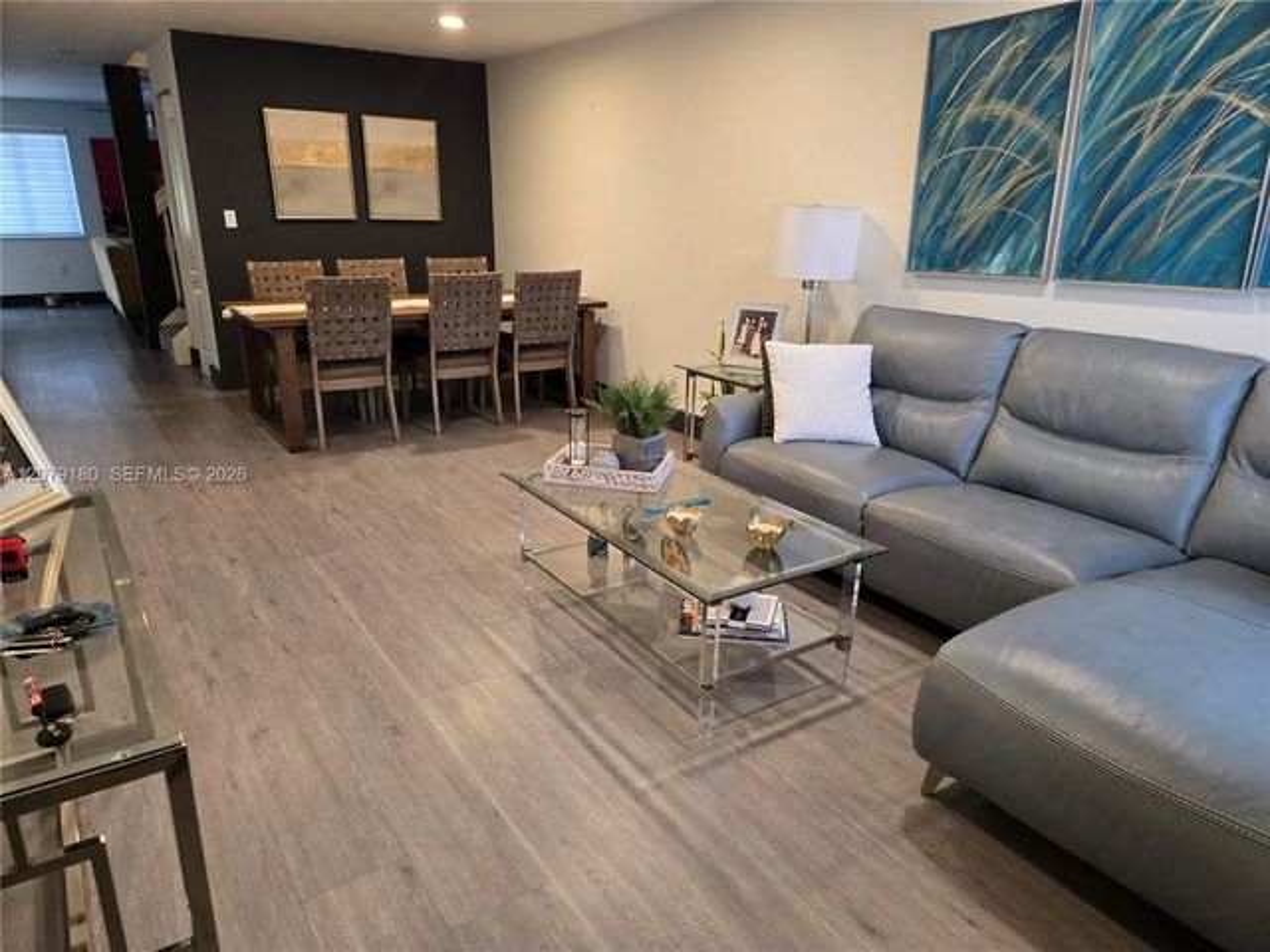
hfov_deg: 73.9
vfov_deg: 58.9
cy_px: 476
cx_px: 635
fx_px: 844
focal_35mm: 23
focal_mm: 5.4
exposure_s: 1/120
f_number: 1.8
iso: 400
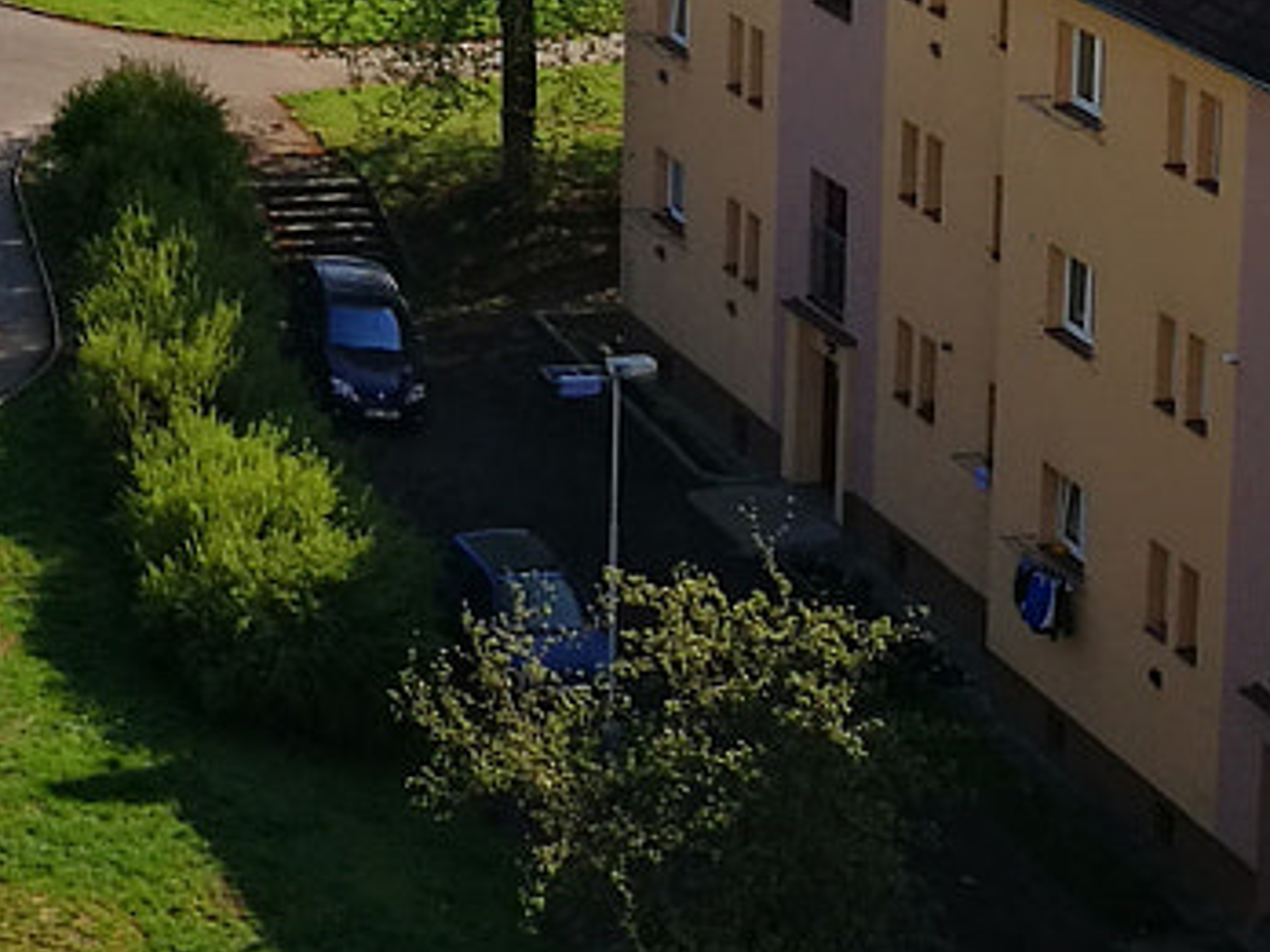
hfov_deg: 15.1
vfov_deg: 11.4
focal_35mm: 124
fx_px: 4549
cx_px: -416
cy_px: -525
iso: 50
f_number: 2.2
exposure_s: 1/907
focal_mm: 4.5
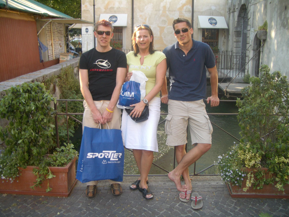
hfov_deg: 52.6
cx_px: 144
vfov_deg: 40.7
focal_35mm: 35
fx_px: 292
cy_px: 108
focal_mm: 5.8
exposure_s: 1/80
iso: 50
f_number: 2.6
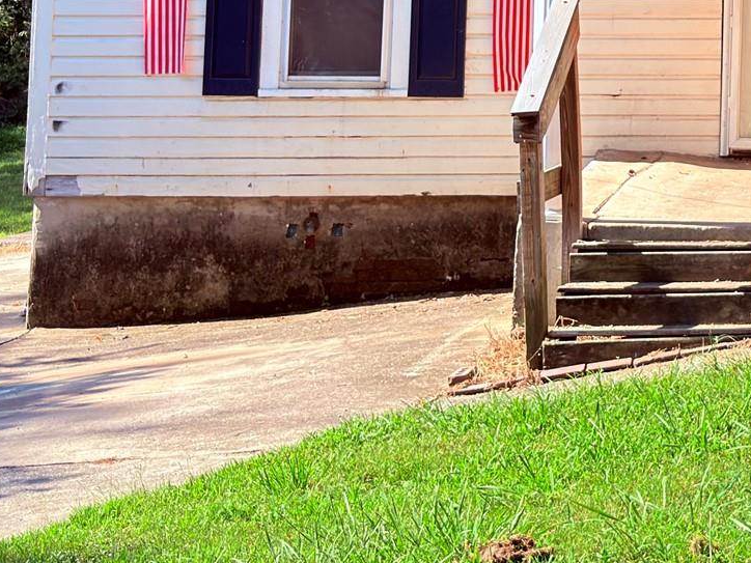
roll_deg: +0.3
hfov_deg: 18.8
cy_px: -151
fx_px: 2148
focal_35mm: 99
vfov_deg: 14.4
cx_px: 881
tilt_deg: +4.4
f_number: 1.78
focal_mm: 6.76
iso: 80
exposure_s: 1/1067
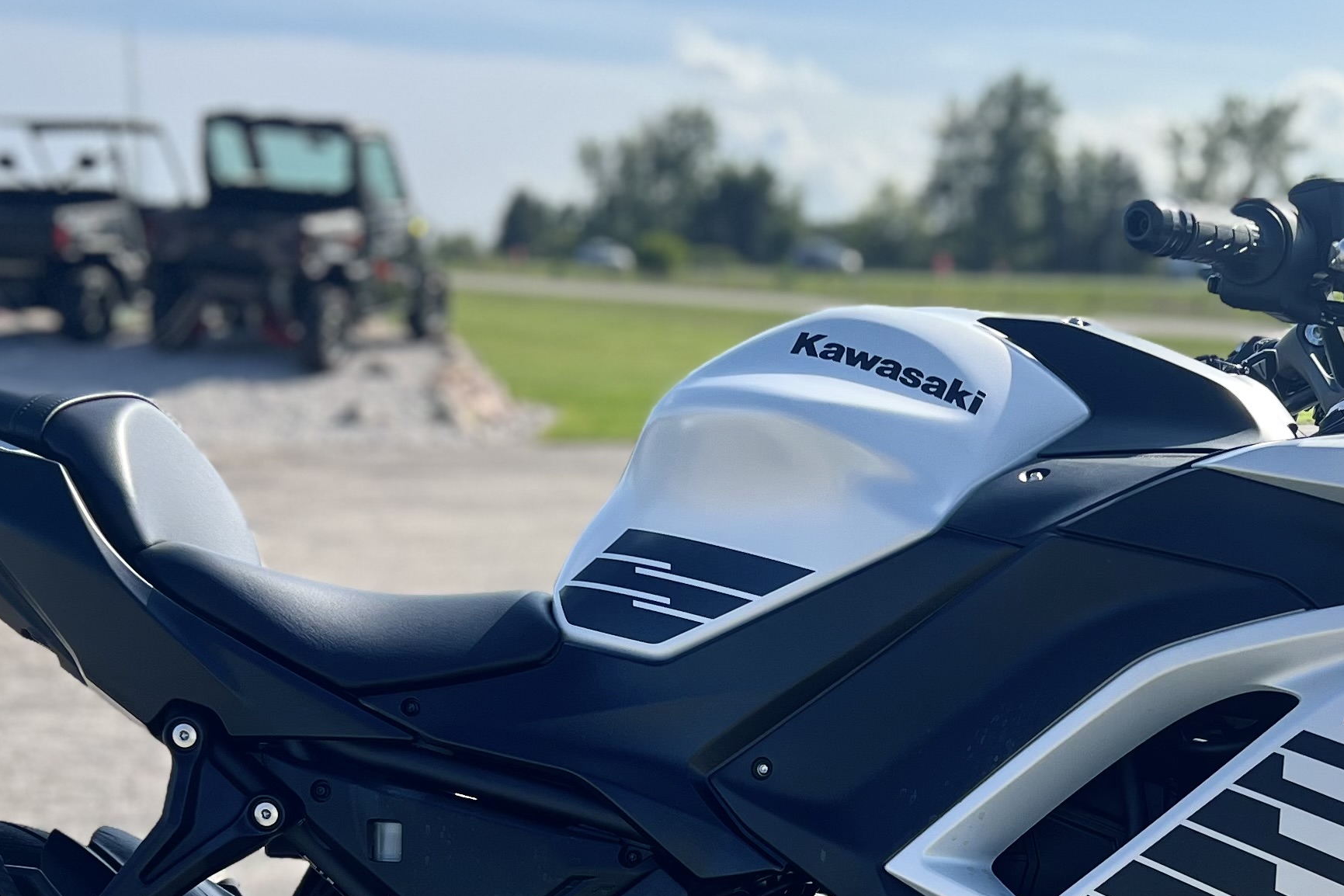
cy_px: 869
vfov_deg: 20.9
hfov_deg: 31.7
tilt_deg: -14.3
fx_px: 2352
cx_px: 855
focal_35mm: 63
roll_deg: -0.2
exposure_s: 1/1645
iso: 50
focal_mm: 5.7
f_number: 1.5
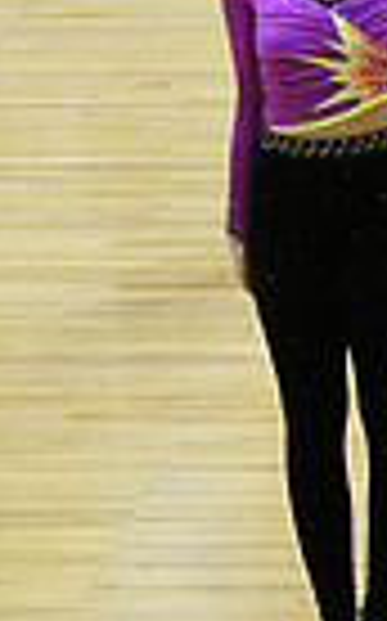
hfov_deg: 2.8
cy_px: 92
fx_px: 7627
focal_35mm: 451
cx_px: 1296
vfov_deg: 4.7
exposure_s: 1/400
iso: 5000
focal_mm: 70
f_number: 4
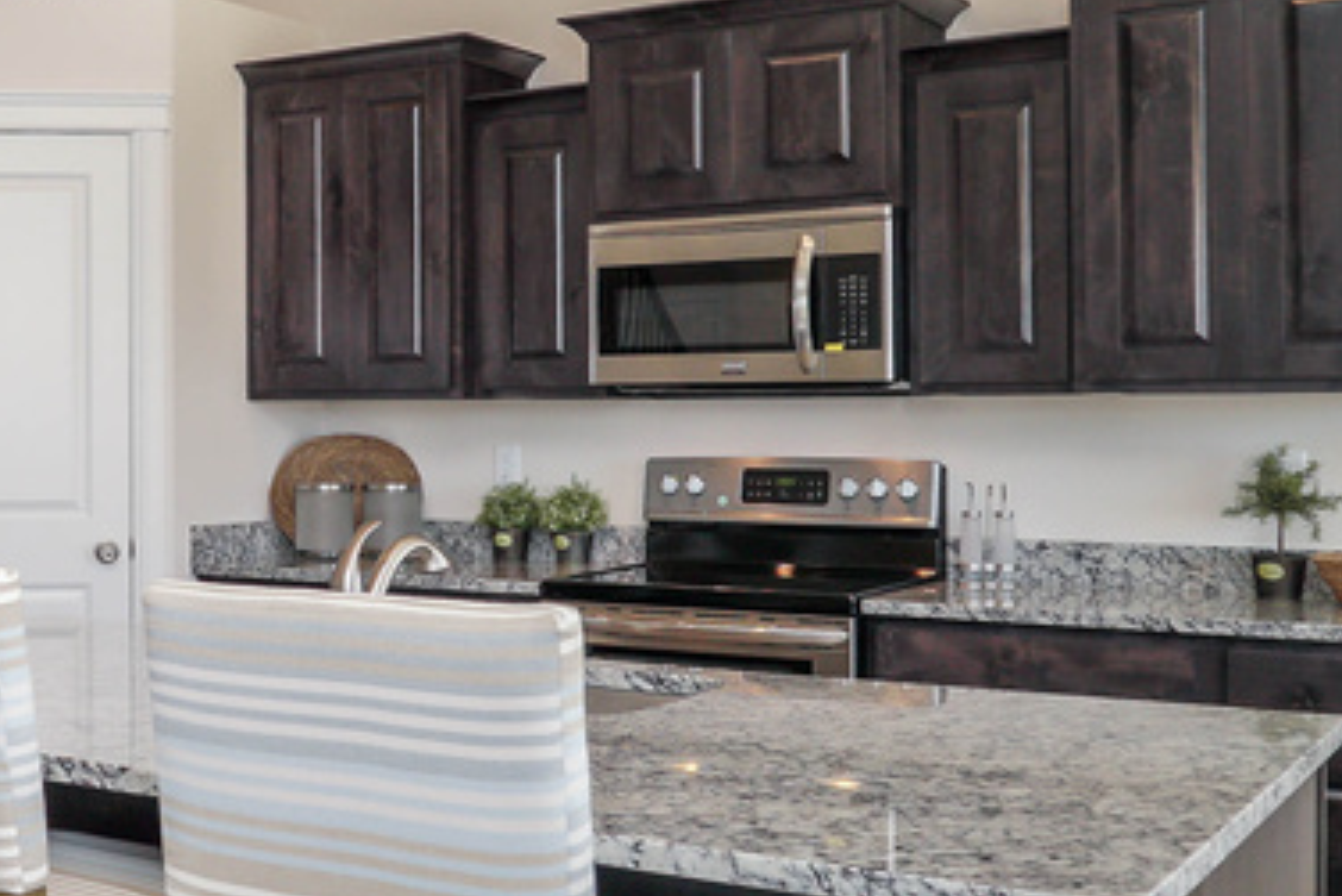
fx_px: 1827
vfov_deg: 27.5
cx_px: 178
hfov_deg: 38.1
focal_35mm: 49
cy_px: 400
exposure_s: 1/50
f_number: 5.6
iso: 800
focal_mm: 18
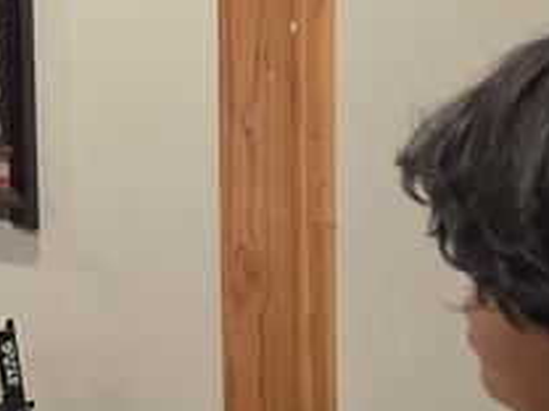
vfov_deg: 13.1
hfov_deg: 17.0
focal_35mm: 113
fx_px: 1792
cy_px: 229
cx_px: -8
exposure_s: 1/120
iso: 500
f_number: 1.4
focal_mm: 6.5
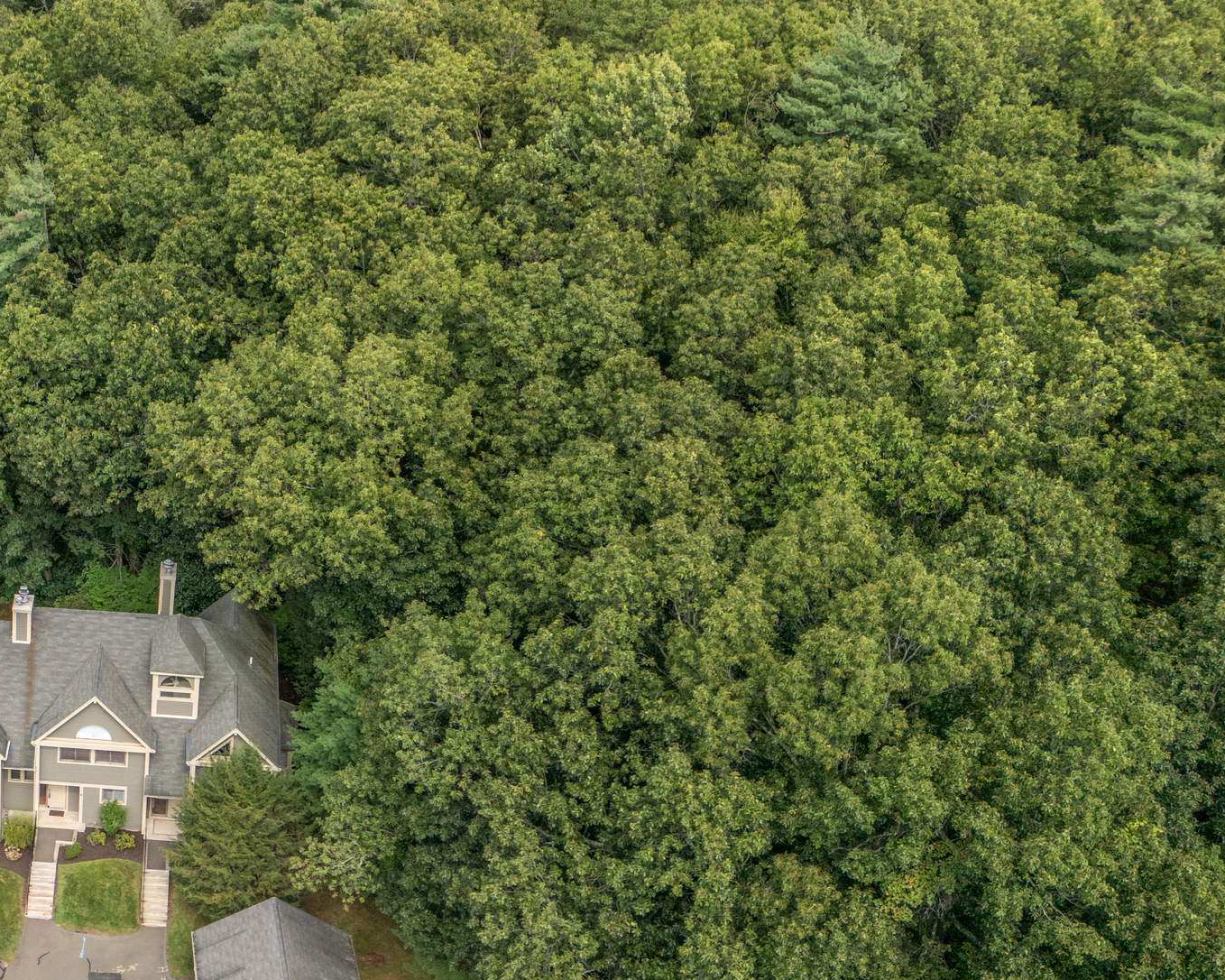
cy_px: 492
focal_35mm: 53
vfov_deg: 28.6
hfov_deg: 33.2
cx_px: 80
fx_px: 1921
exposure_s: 1/320
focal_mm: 6.72
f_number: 1.7
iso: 100
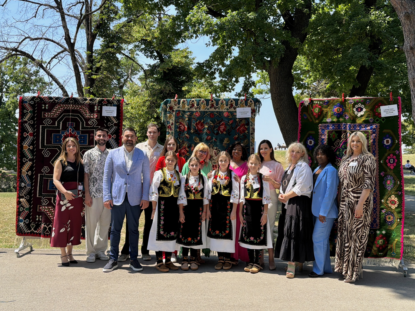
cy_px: 156
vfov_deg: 56.8
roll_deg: -1.5
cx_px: 208
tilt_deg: -1.0
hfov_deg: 71.6
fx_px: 288
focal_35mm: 24
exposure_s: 1/2525
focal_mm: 6.76
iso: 80
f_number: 1.78
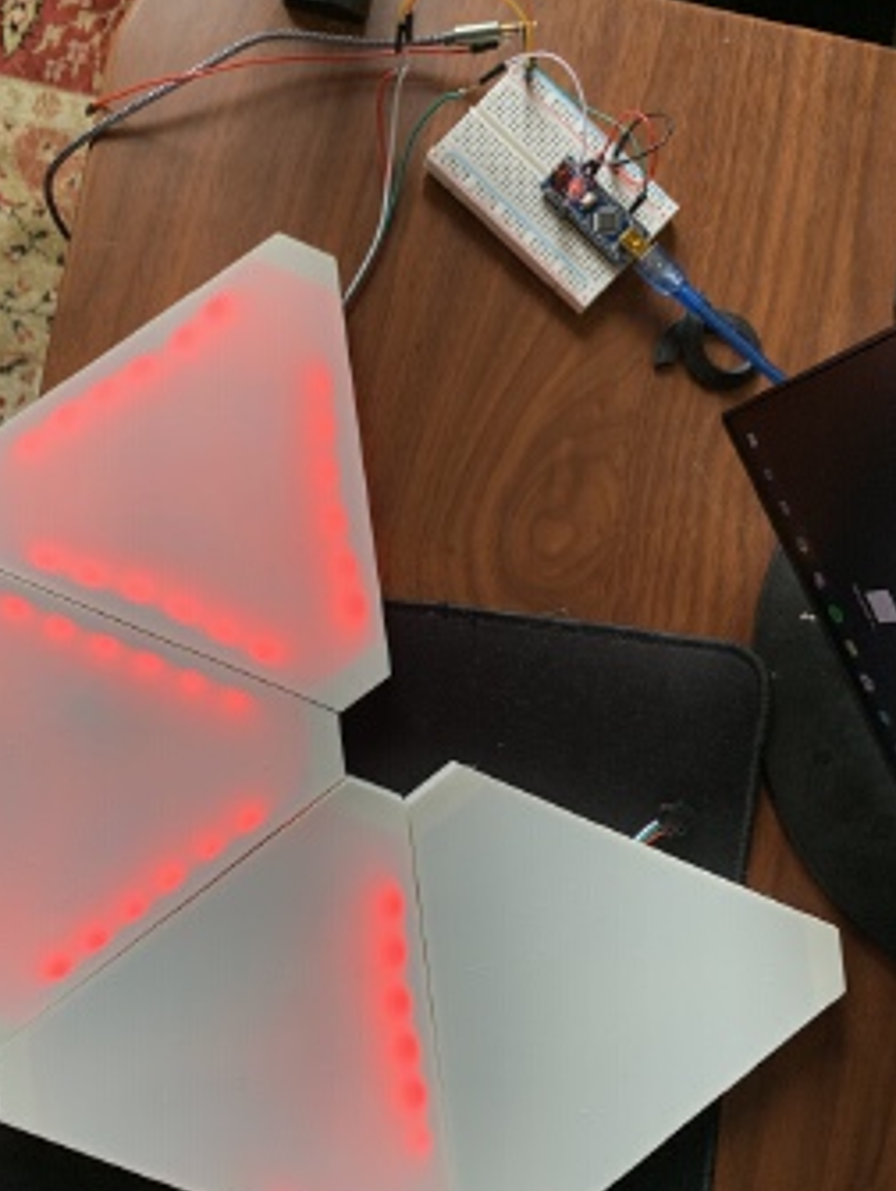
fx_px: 1068
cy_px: 647
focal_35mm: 31
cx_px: 398
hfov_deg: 45.4
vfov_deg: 58.2
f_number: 1.8
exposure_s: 1/74
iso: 100
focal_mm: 4.25
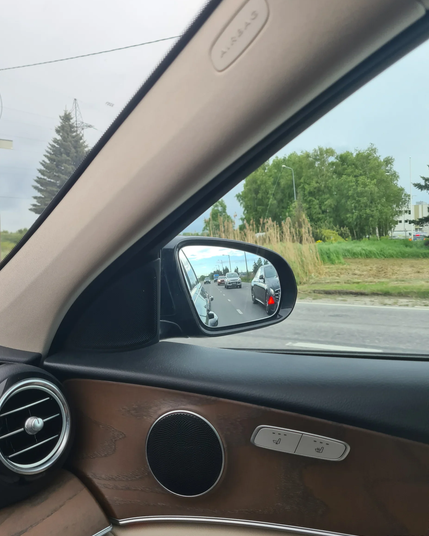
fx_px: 444
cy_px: 252
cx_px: 207
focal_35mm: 28
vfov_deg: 62.2
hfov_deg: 51.5
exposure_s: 1/574
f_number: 1.8
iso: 50
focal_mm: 5.4
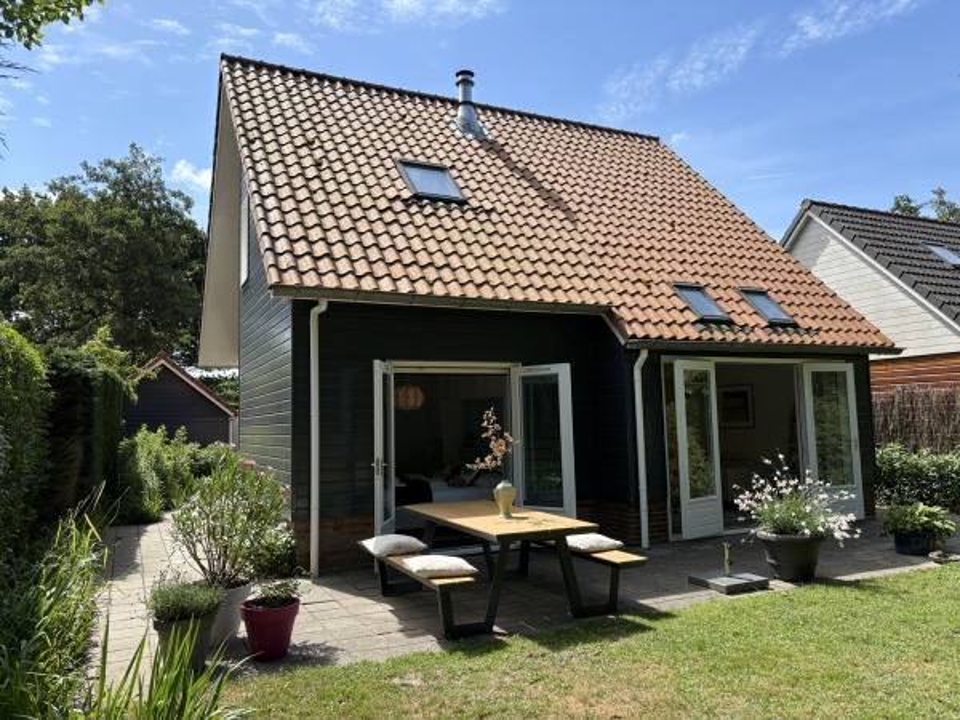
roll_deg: +2.2
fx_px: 721
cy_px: 360
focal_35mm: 26
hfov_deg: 67.3
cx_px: 480
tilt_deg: +4.9
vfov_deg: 53.1
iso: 50
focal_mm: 5.96
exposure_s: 1/1901
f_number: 1.6
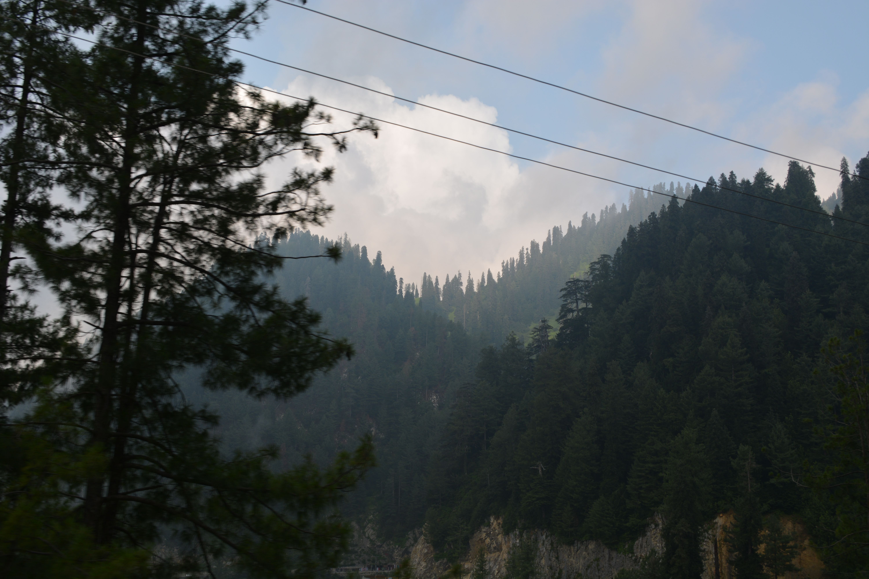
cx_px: 434
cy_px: 290
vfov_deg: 36.9
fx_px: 869
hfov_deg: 53.1
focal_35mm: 36
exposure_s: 1/200
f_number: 7.1
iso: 100
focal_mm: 24
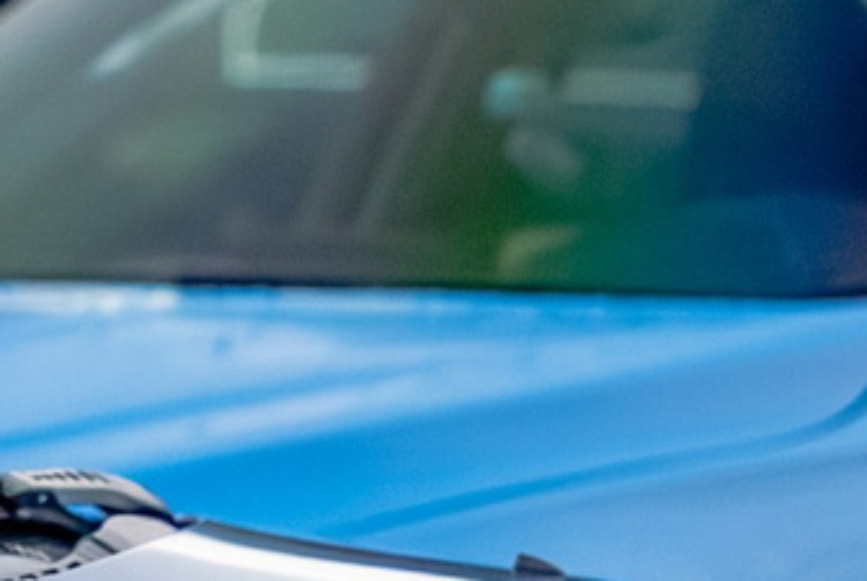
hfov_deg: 3.1
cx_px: 965
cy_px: 1251
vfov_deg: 2.1
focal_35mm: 655
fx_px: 15795
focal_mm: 85
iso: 800
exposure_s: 1/400
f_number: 3.5
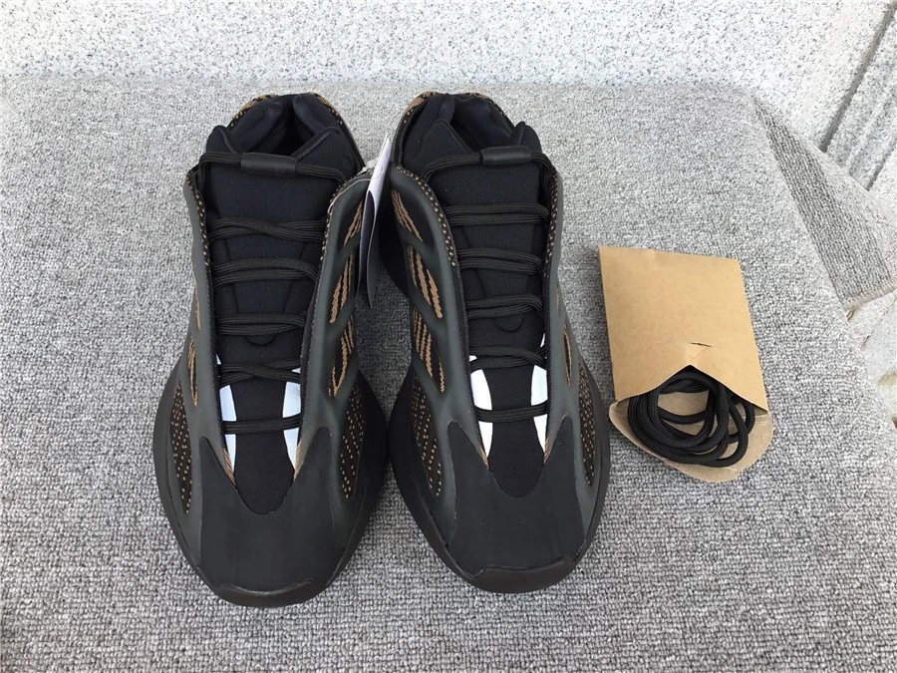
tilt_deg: -52.0
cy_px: 336
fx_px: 803
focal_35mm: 31
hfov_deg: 58.4
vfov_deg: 45.4
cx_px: 448
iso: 25
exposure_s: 1/172
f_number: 2.4
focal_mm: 3.3
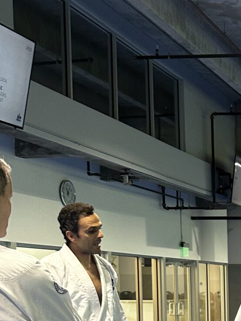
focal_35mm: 83
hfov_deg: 16.5
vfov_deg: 22.3
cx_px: 341
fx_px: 770
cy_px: 351
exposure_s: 1/120
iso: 200
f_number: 1.78
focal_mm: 6.86
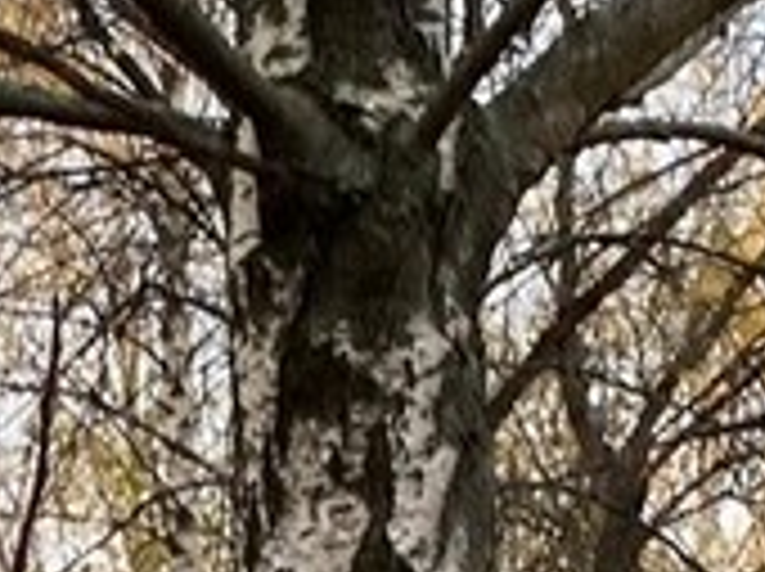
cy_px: 1419
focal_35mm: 157
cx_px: -112
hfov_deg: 12.4
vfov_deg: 8.5
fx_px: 3465
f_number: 1.8
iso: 64
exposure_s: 1/122
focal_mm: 4.25
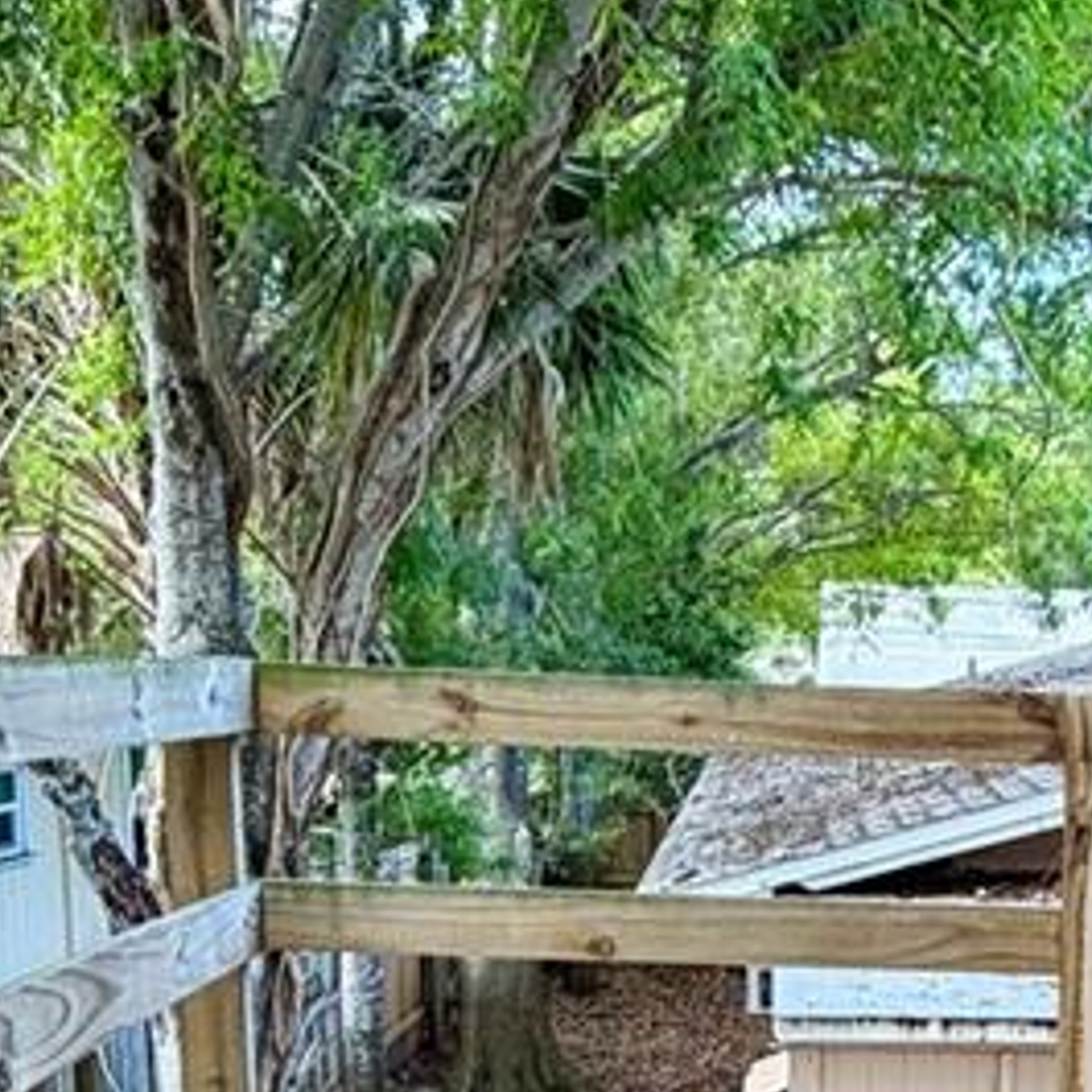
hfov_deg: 30.2
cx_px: 762
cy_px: 1063
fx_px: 1999
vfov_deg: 28.8
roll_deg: +0.4
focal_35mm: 56
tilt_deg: -13.9
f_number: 2.2
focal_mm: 2.22
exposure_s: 1/121
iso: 125
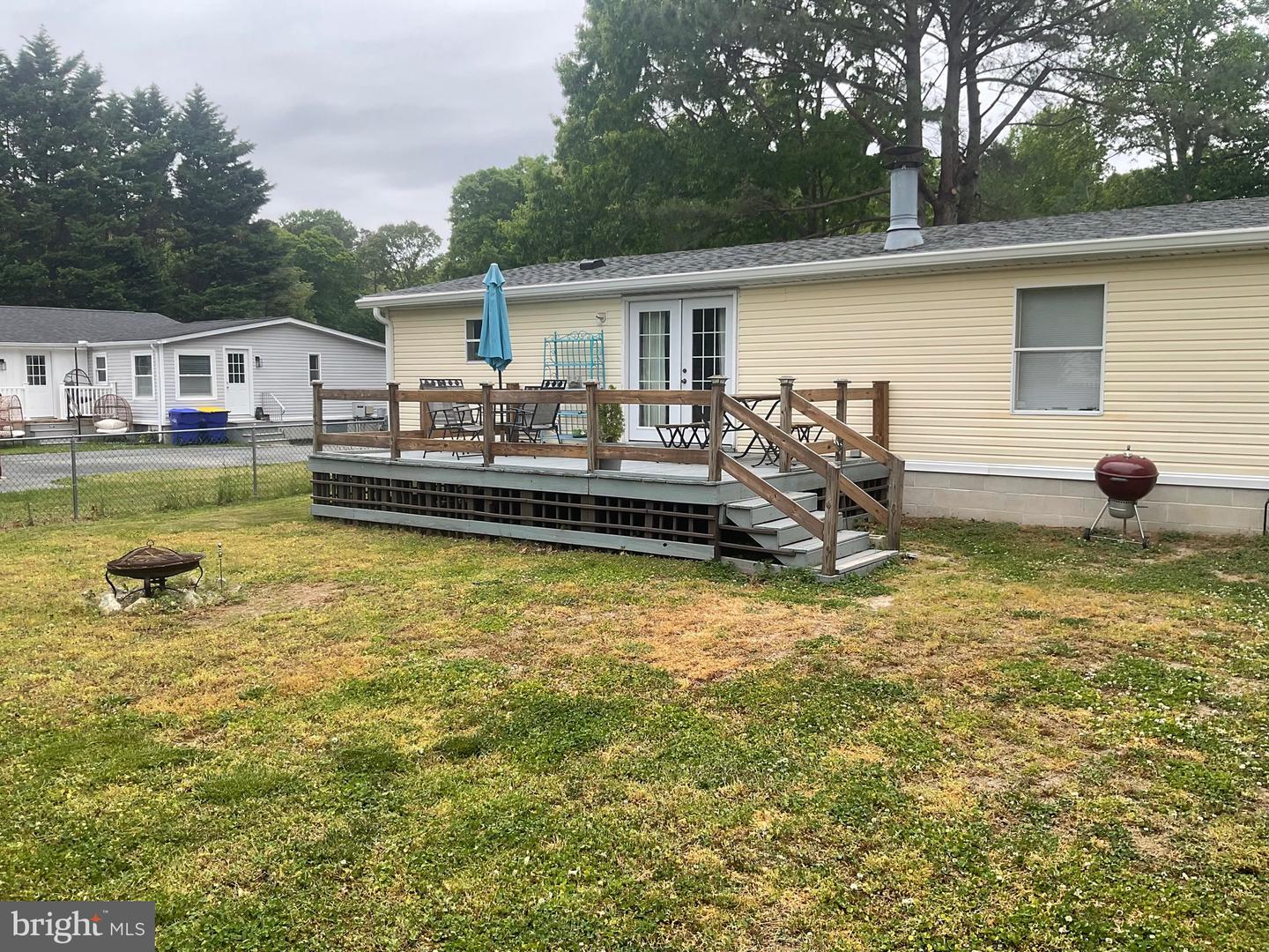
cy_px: 476
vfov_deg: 48.2
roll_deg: +0.0
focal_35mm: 29
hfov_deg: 61.7
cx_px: 634
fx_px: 1063
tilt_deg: -4.8
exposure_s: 1/514
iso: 16
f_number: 1.8
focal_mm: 3
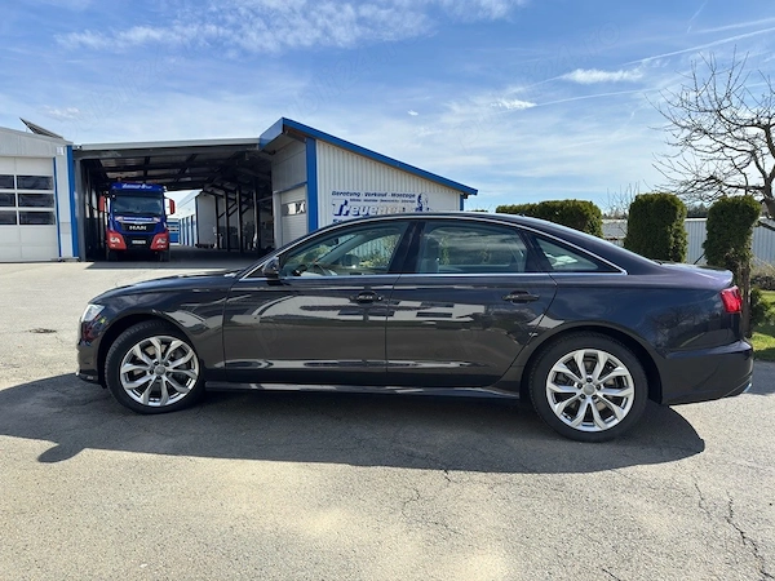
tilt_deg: -5.2
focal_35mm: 24
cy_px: 290
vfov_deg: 56.8
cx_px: 388
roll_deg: +0.5
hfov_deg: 71.6
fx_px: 537
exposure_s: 1/5376
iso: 100
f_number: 1.78
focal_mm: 6.76
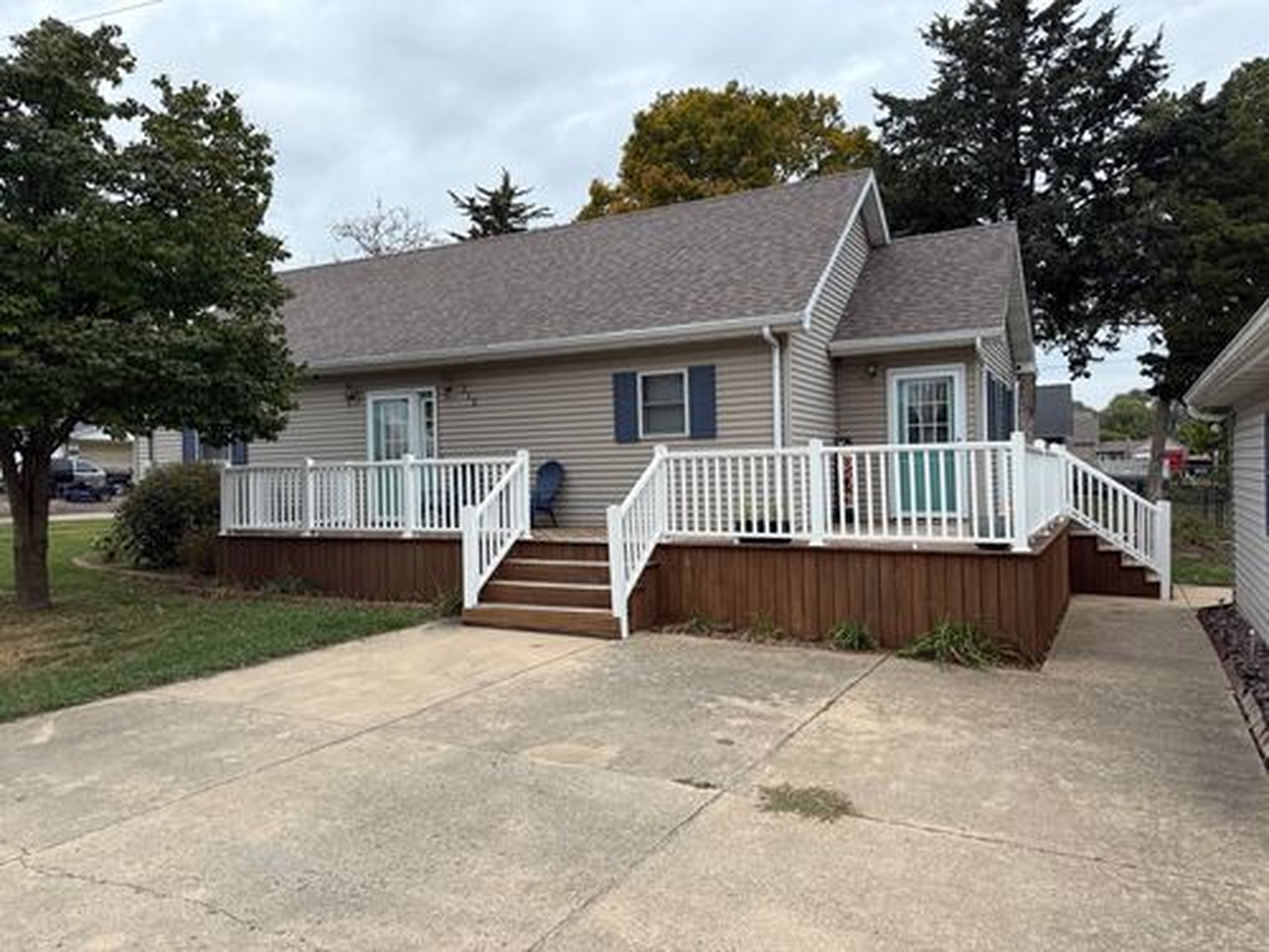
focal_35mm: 24
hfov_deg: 71.6
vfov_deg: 56.8
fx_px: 880
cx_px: 634
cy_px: 476
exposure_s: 1/61
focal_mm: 6.76
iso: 200
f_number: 1.78
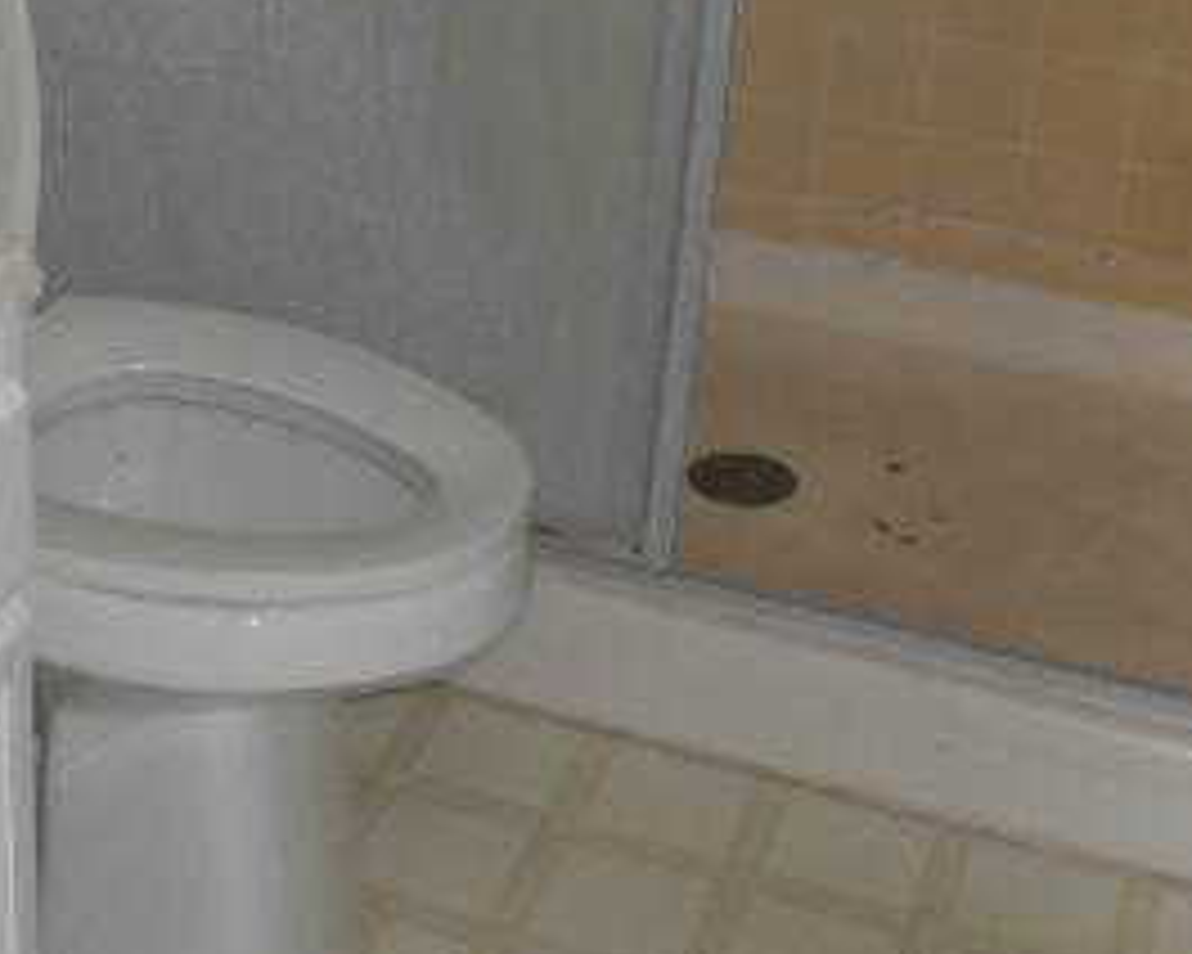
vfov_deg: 20.7
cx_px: 252
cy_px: 158
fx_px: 2575
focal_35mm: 73
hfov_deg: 25.6
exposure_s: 1/25
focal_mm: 5.5
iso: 200
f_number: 3.6
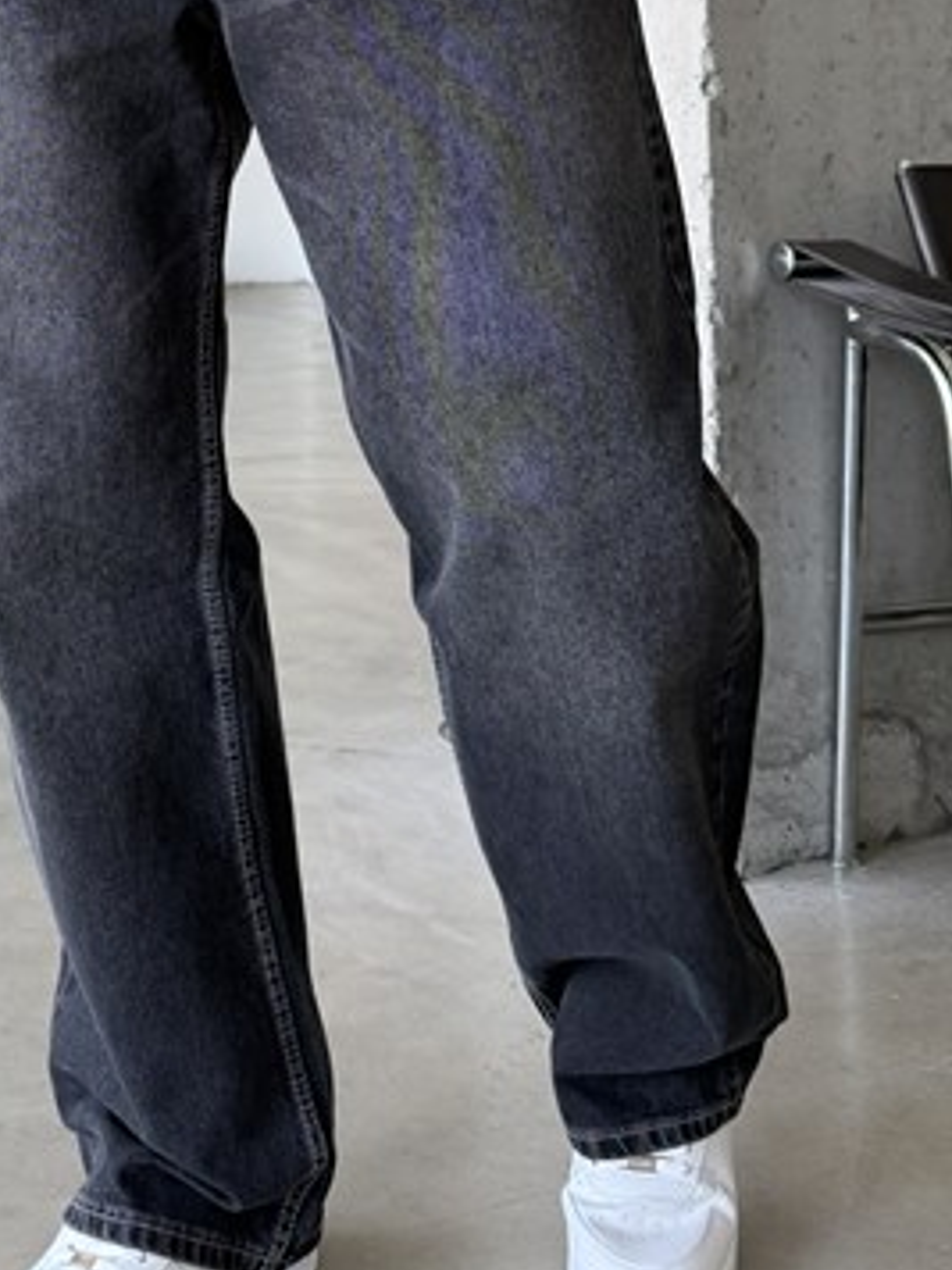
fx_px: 1980
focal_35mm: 54
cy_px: 157
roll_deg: +0.9
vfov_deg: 33.9
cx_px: 200
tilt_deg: -0.9
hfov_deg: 26.6
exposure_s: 1/121
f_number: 1.78
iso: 160
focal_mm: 6.76
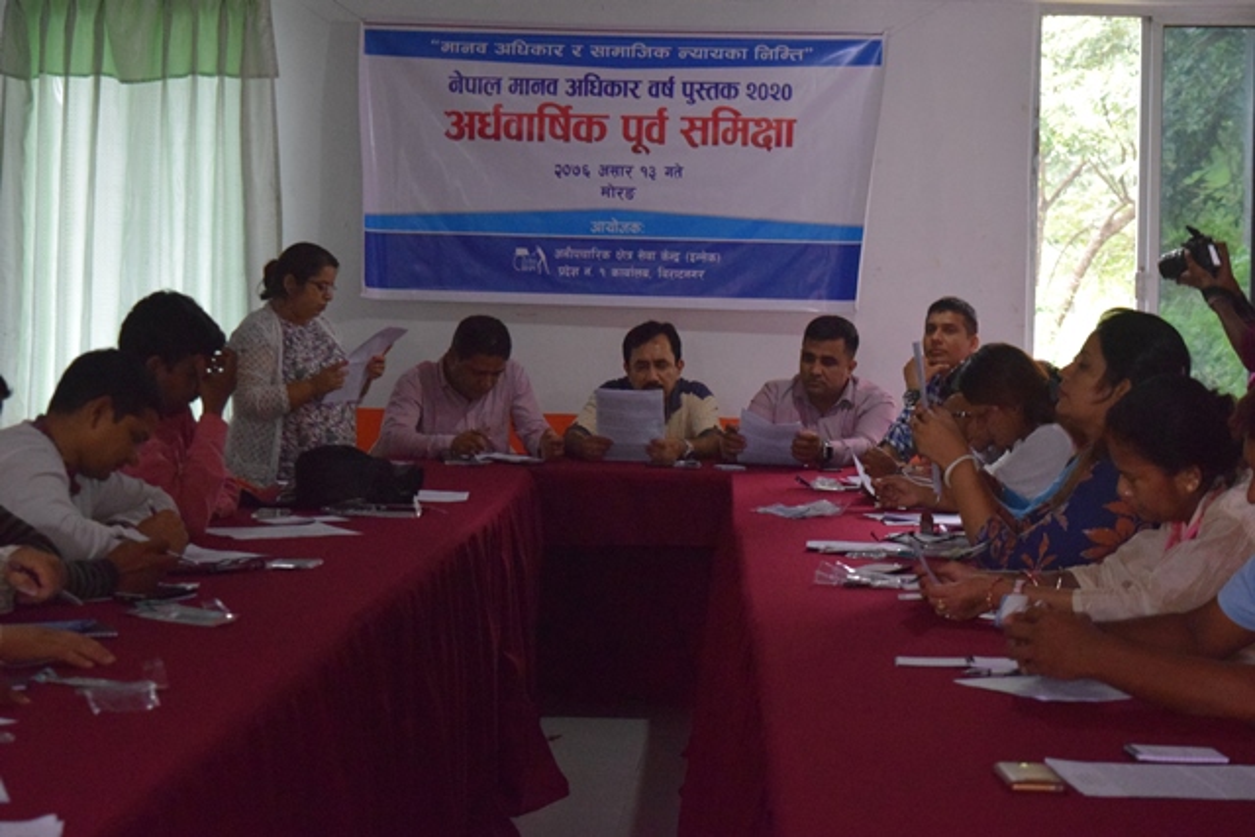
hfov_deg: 27.0
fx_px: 2615
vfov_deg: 18.2
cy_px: 418
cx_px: 628
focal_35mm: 75
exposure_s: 1/50
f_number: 5.6
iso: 6400
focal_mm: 50
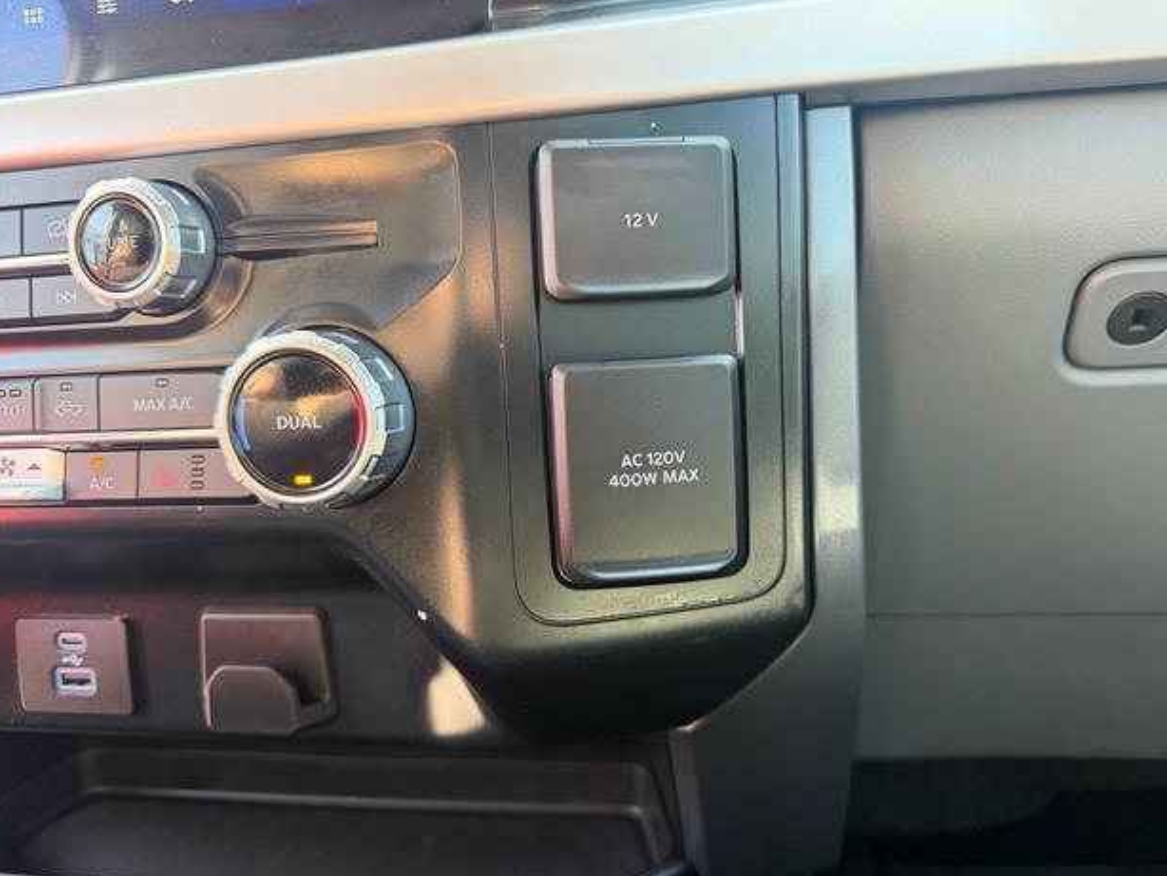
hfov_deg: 69.4
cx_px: 589
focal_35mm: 25
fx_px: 843
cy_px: 426
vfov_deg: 54.9
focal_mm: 6.76
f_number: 1.78
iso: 250
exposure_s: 1/60
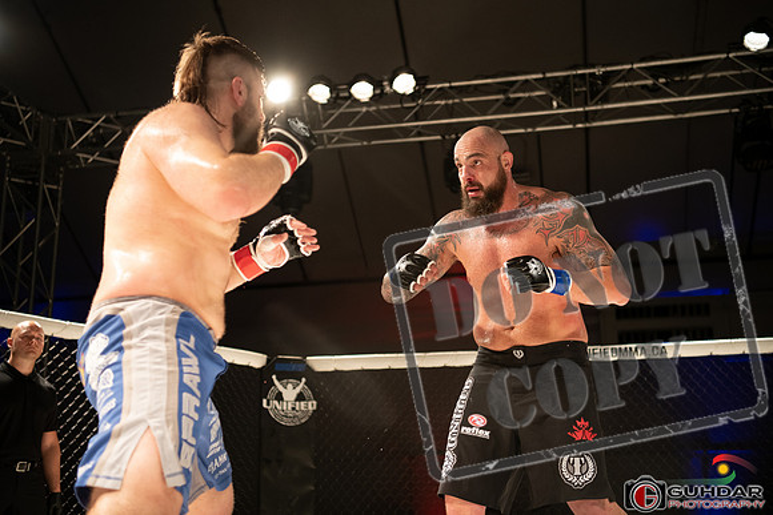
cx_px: 386
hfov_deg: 39.6
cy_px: 258
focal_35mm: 50
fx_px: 1074
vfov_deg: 27.0
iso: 1600
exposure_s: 1/1000
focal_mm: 50
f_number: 2.8
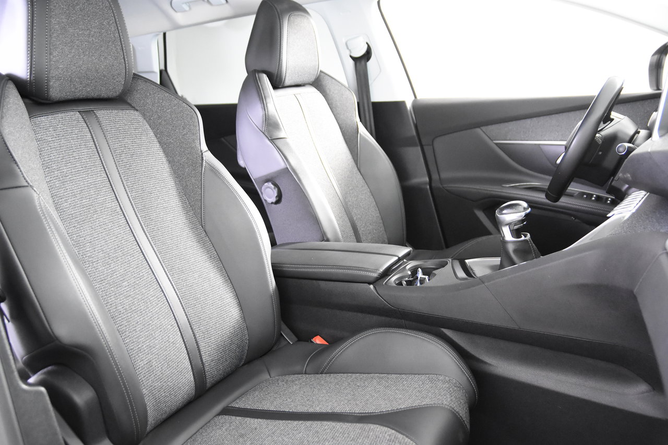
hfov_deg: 57.2
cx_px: 334
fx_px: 612
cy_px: 222
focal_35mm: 33
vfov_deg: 40.0
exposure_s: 1/30
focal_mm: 22
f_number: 3
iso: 4500
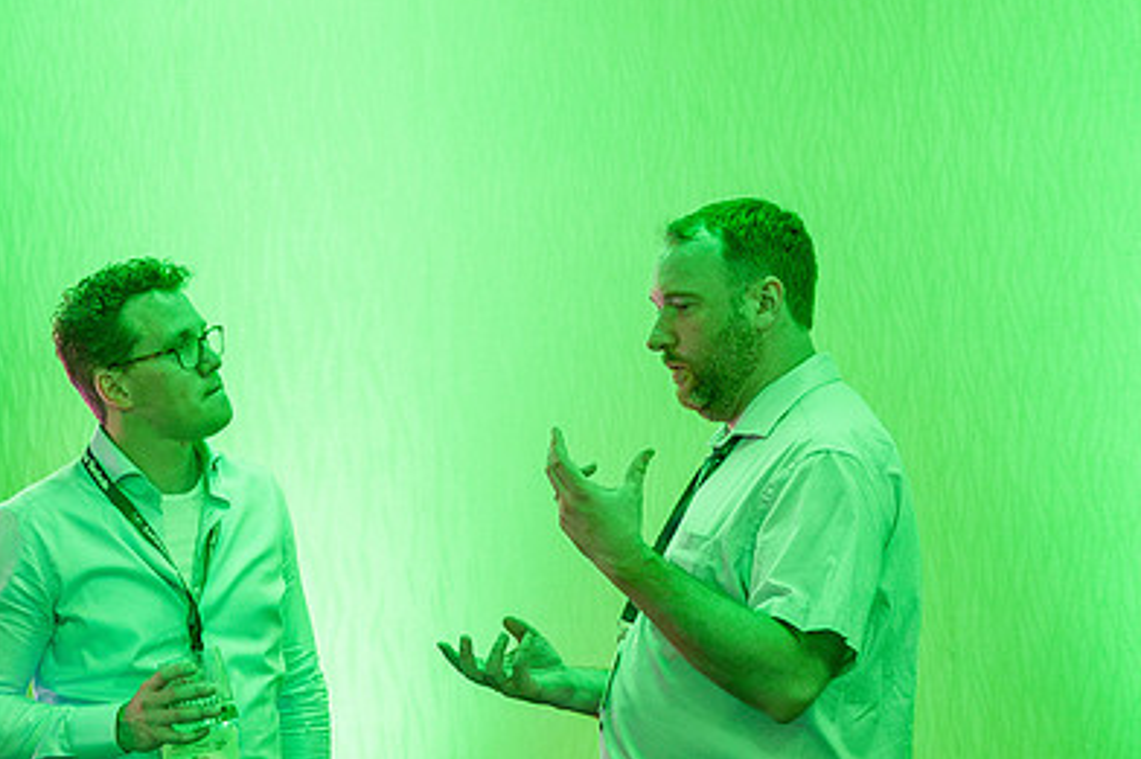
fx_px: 4277
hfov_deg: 15.2
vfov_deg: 10.2
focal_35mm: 135
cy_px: 423
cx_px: 472
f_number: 4.5
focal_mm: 70
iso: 6400
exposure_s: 1/125
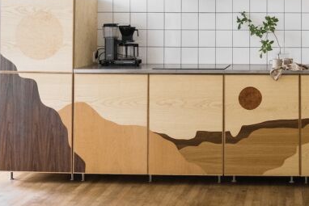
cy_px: 35
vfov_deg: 19.0
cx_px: 278
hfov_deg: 27.4
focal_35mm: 71
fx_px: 610
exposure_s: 1/125
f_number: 2.8
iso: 5000
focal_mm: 24.9
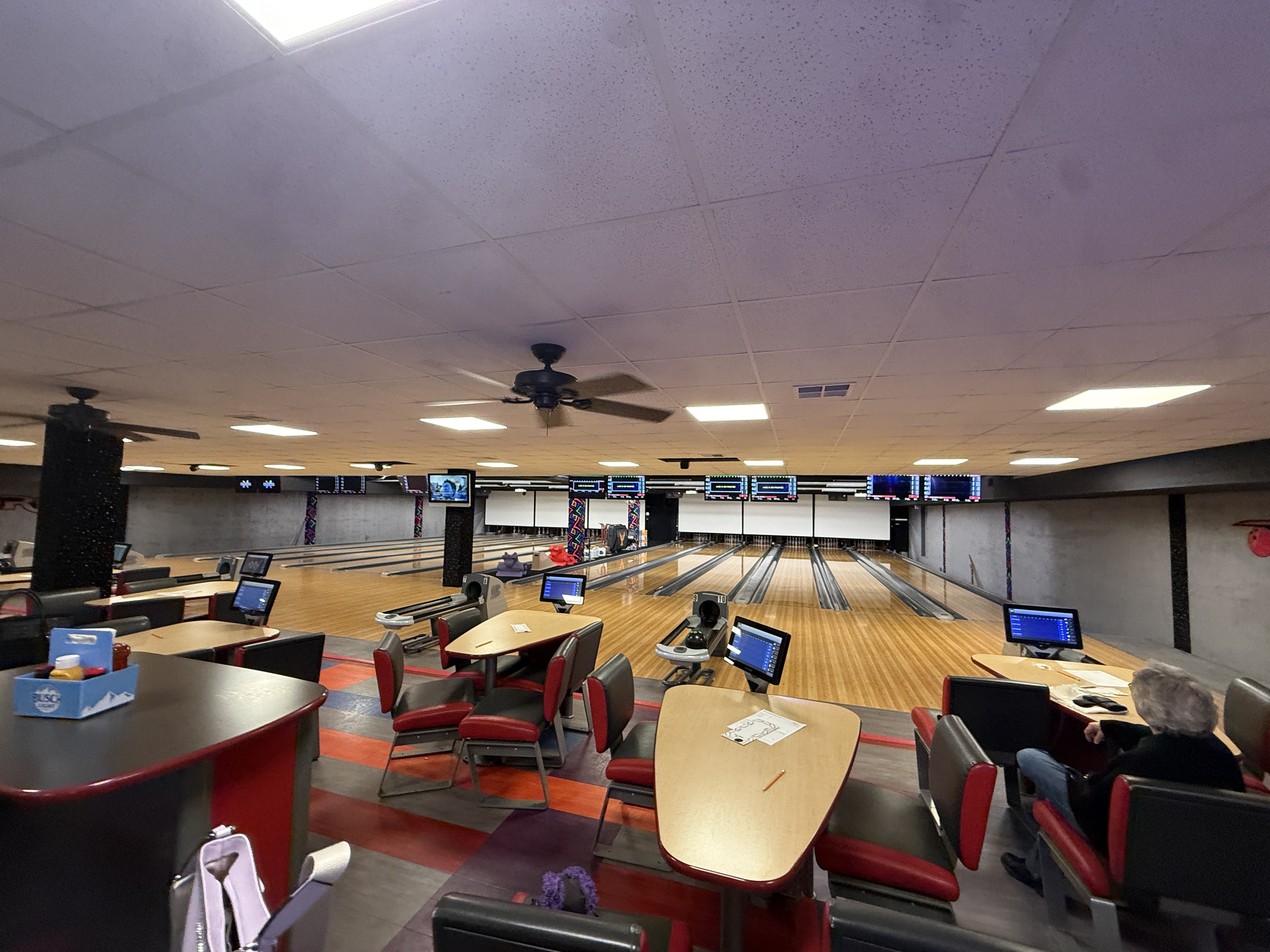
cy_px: 476
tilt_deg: +4.1
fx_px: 514
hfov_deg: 102.1
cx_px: 635
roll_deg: -1.3
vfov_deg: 85.7
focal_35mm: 14
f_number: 2.2
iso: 320
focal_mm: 2.22
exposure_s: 1/60
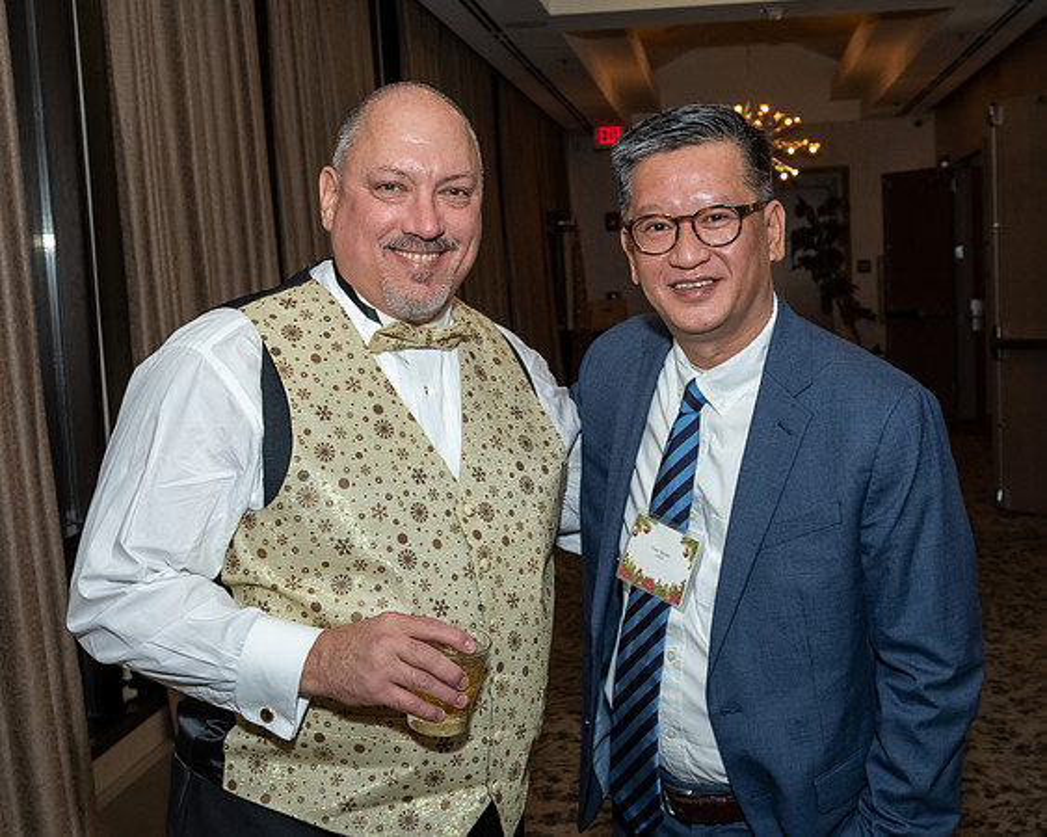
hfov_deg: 37.2
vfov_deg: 30.2
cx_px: 575
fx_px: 1553
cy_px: 432
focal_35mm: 50
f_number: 6.3
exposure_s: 1/250
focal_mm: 26
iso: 500
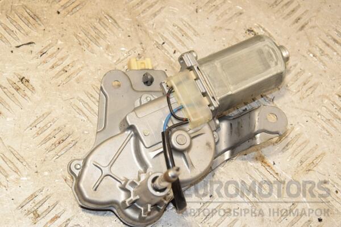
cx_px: 170
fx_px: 824
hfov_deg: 23.4
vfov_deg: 15.7
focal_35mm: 87
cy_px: 114
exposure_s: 1/200
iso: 800
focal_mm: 58
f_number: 8
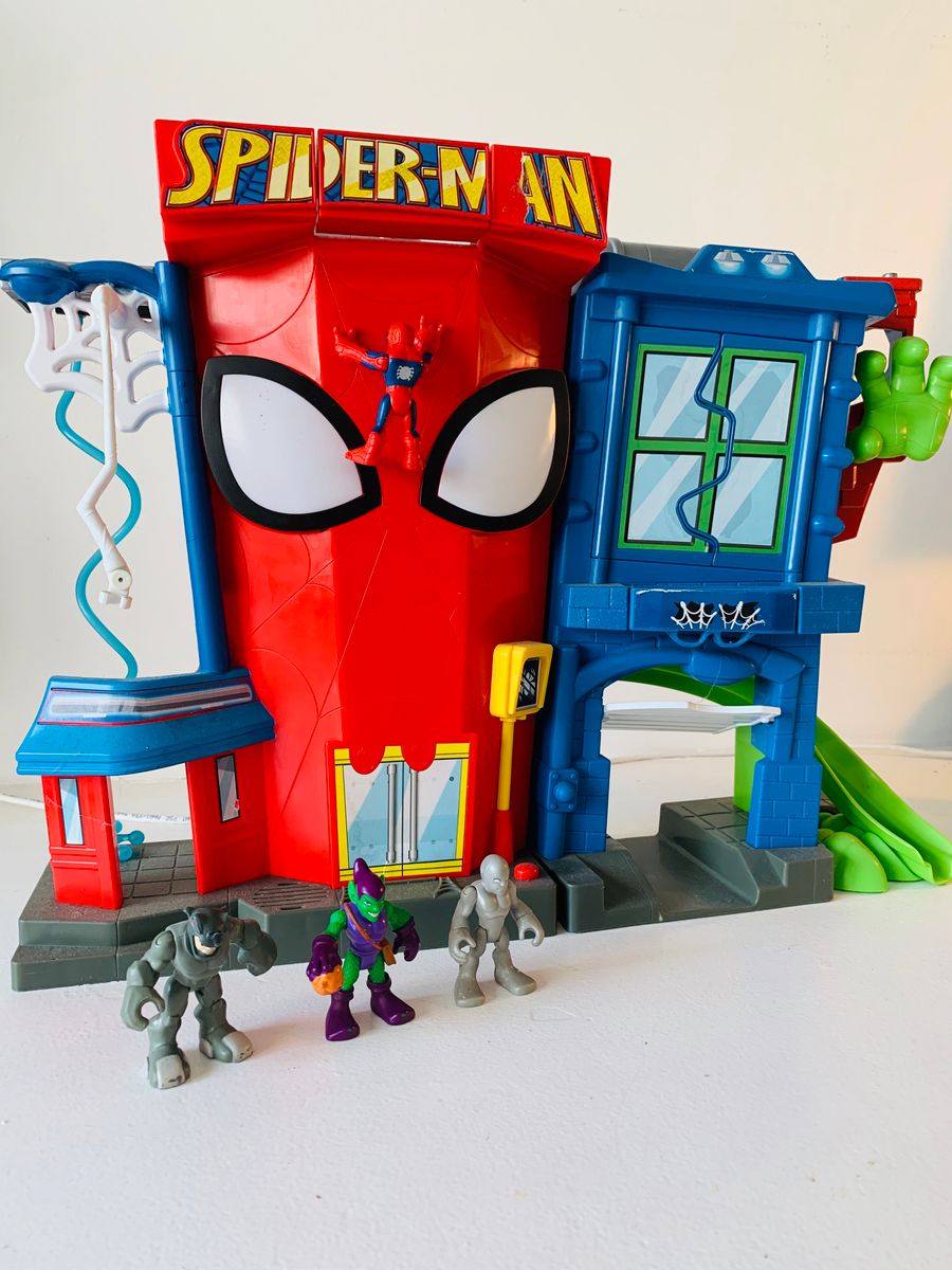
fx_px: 953
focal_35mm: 26
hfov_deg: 53.1
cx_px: 476
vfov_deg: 67.3
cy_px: 635
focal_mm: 4.25
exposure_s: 1/120
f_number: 1.8
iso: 80
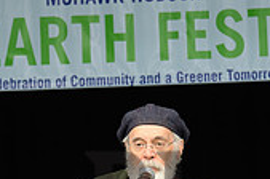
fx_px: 2448
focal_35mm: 327
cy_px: 255
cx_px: 27
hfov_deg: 6.3
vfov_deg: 4.2
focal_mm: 95
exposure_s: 1/320
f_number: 5.6
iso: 400
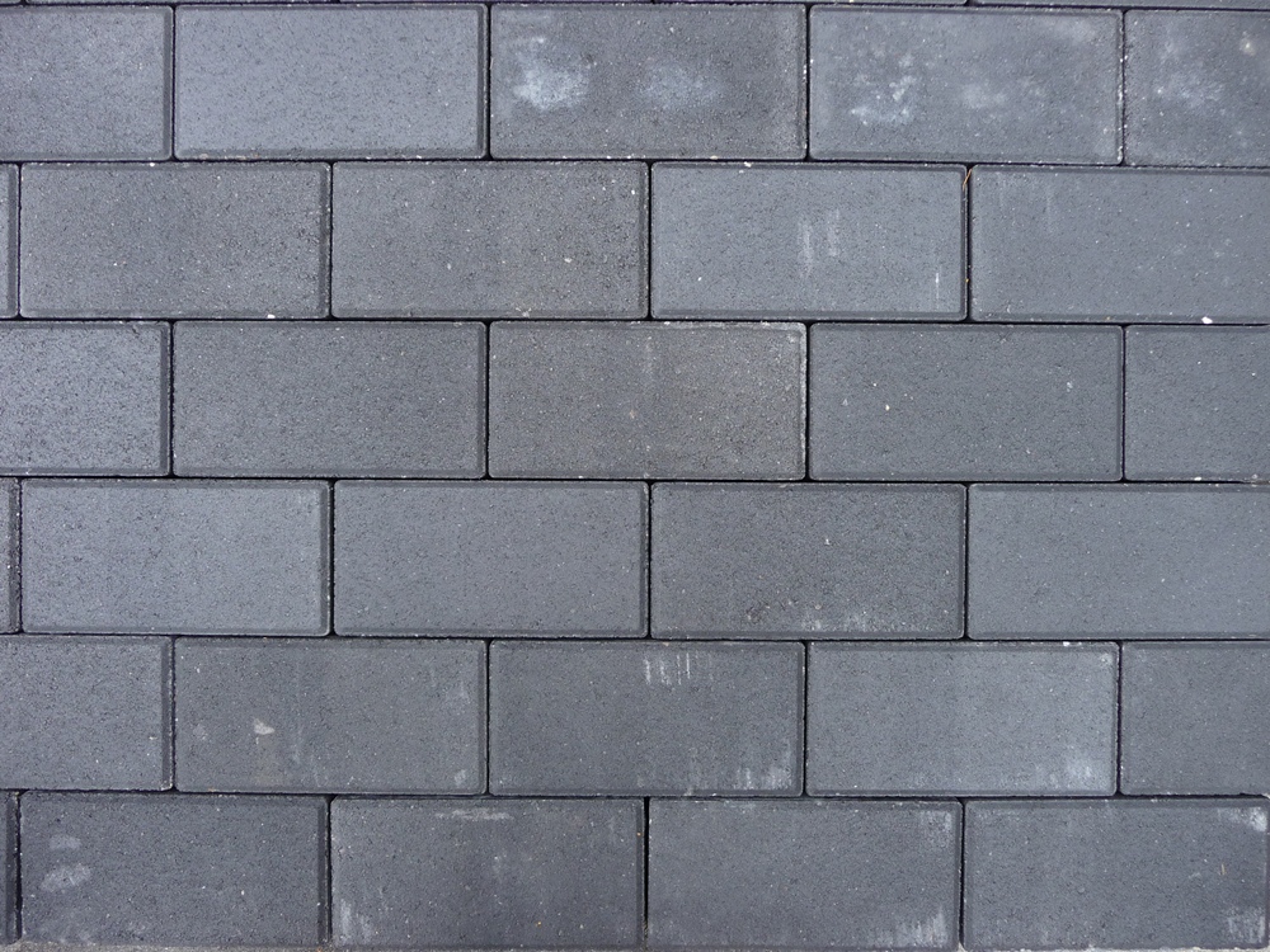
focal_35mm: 30
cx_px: 635
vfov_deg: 46.8
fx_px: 1101
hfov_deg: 60.0
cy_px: 476
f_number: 3.4
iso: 100
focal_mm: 5
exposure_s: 1/60
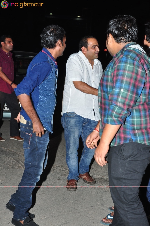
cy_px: 113
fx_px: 357
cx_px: 75
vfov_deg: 35.1
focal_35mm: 57
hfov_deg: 23.7
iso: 500
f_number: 8
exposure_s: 1/125
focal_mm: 38
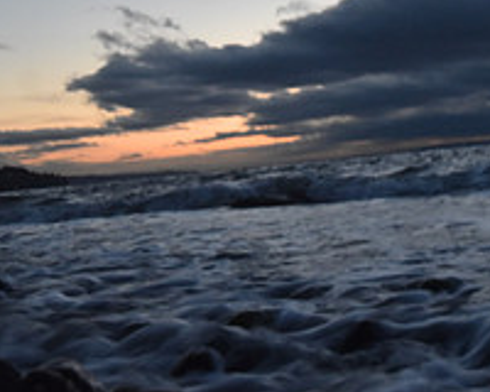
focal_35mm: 69
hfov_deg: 27.1
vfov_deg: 21.5
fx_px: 1006
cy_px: 33
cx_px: 350
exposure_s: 1/25
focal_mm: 17
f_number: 8
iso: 1250
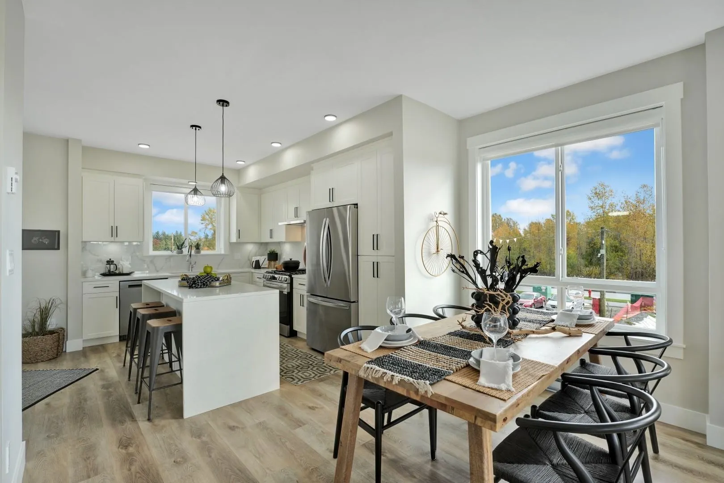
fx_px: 324
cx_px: 362
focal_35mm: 16
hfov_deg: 96.4
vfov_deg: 73.4
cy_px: 242
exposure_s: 1/100
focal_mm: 16.1
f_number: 8
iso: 400
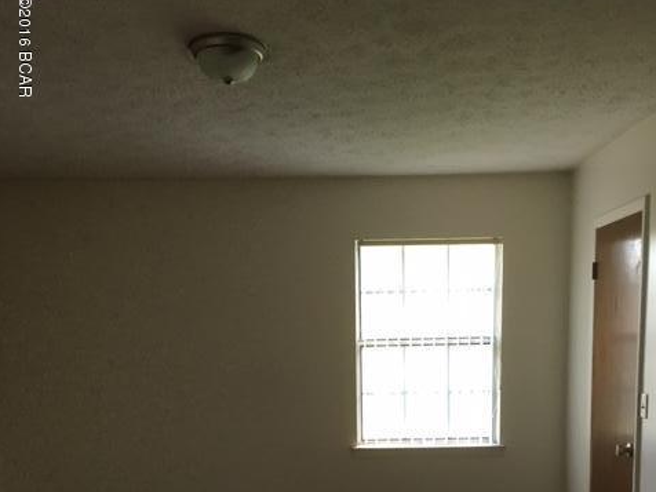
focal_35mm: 39
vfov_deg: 35.0
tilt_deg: -5.2
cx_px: 328
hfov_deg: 47.9
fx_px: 739
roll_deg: +0.6
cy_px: 429
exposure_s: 1/30
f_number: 2.2
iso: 80
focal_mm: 4.15
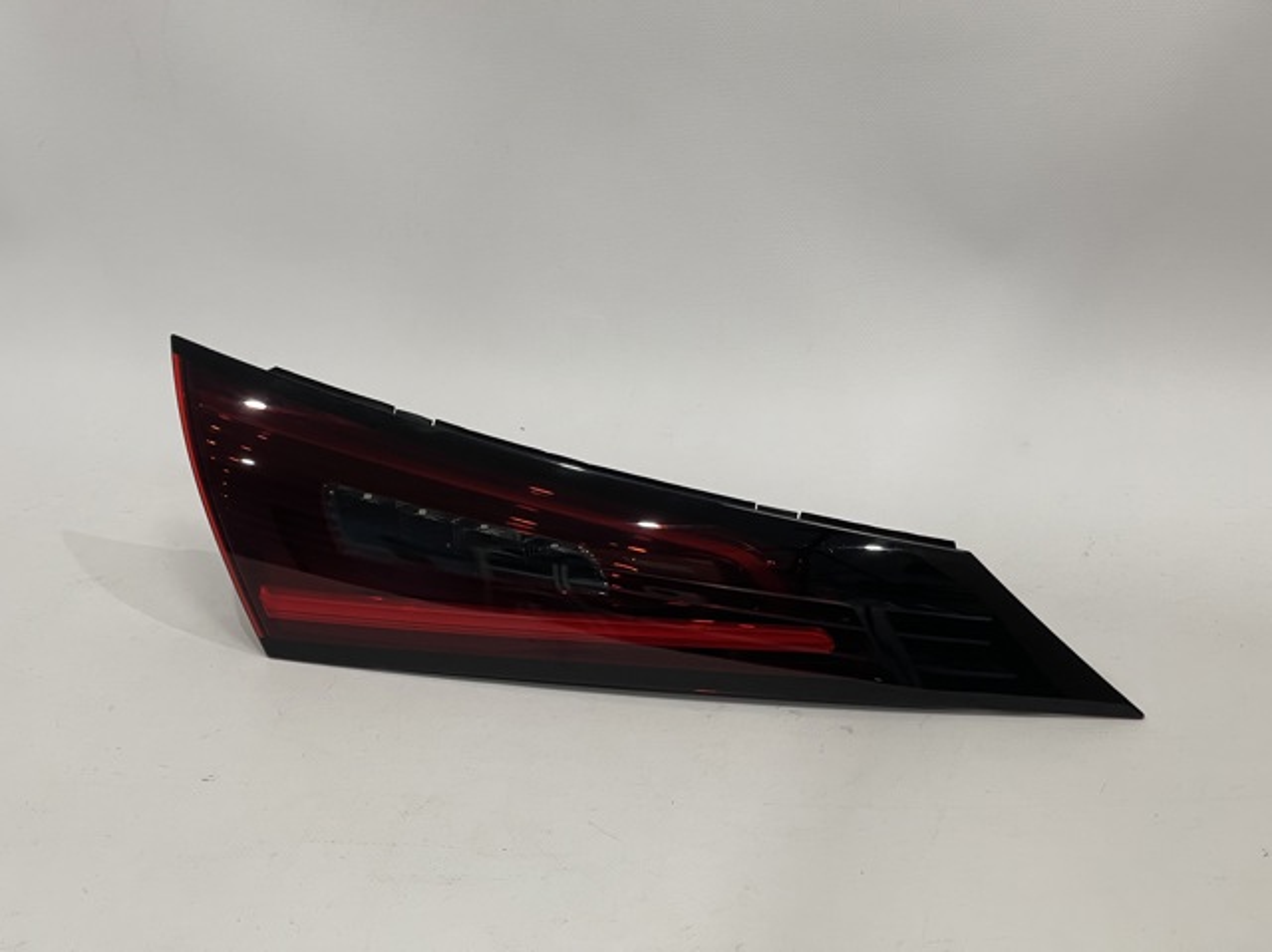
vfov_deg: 22.9
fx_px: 2350
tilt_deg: -26.1
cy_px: 476
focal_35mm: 64
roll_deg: +2.5
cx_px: 636
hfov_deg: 30.3
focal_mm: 7.5
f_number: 2.2
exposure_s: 1/100
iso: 160
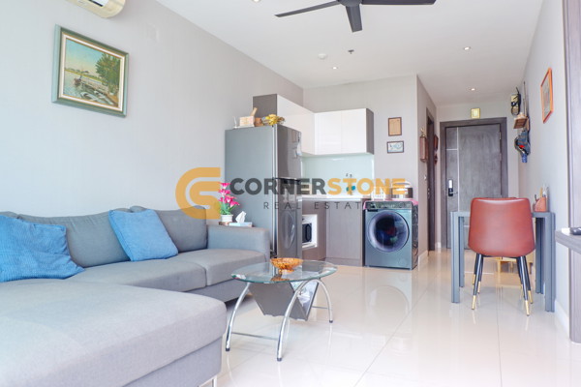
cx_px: 290
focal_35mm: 24
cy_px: 194
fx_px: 387
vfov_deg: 53.1
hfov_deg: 73.7
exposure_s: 1/38
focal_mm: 16
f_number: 3.5
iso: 200
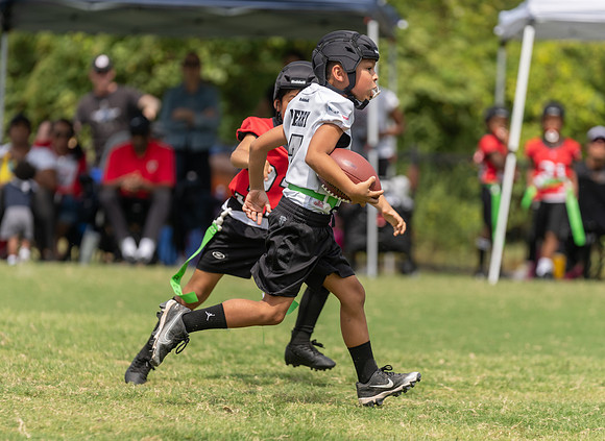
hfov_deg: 8.0
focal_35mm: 249
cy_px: 243
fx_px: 4304
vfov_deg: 5.9
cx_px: 285
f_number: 3.5
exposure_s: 1/1250
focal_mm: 200
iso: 100
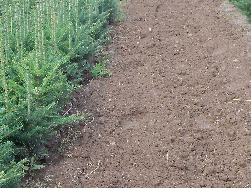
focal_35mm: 90
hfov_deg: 21.8
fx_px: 653
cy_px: 104
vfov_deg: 16.4
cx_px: 109
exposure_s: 1/320
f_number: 3
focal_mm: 6.3
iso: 80
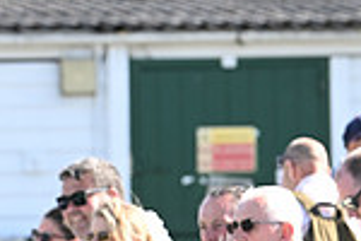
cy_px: 459
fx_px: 6598
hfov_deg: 3.1
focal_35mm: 658
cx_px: -209
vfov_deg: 2.1
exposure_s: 1/640
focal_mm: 170
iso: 400
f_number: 5.6
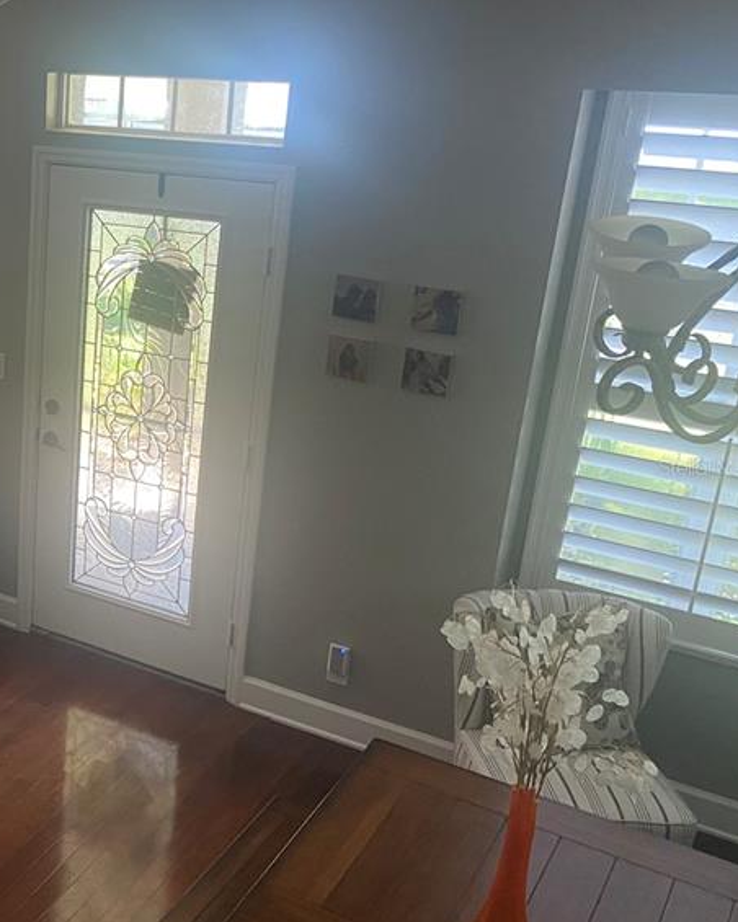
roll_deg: -0.5
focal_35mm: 46
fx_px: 1256
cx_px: -78
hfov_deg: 29.5
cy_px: 467
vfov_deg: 40.3
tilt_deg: -20.4
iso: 160
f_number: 1.8
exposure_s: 1/60
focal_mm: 4.25
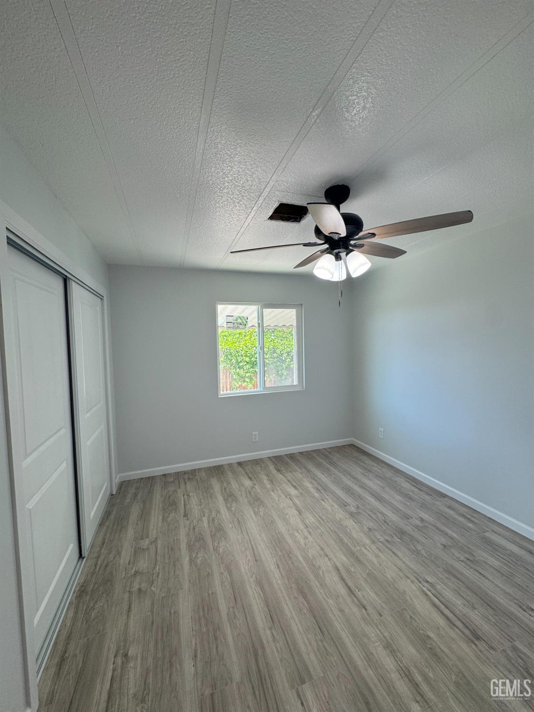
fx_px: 288
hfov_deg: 85.7
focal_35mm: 14
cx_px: 267
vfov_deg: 102.1
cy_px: 356
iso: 80
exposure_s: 1/120
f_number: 2.2
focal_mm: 2.22
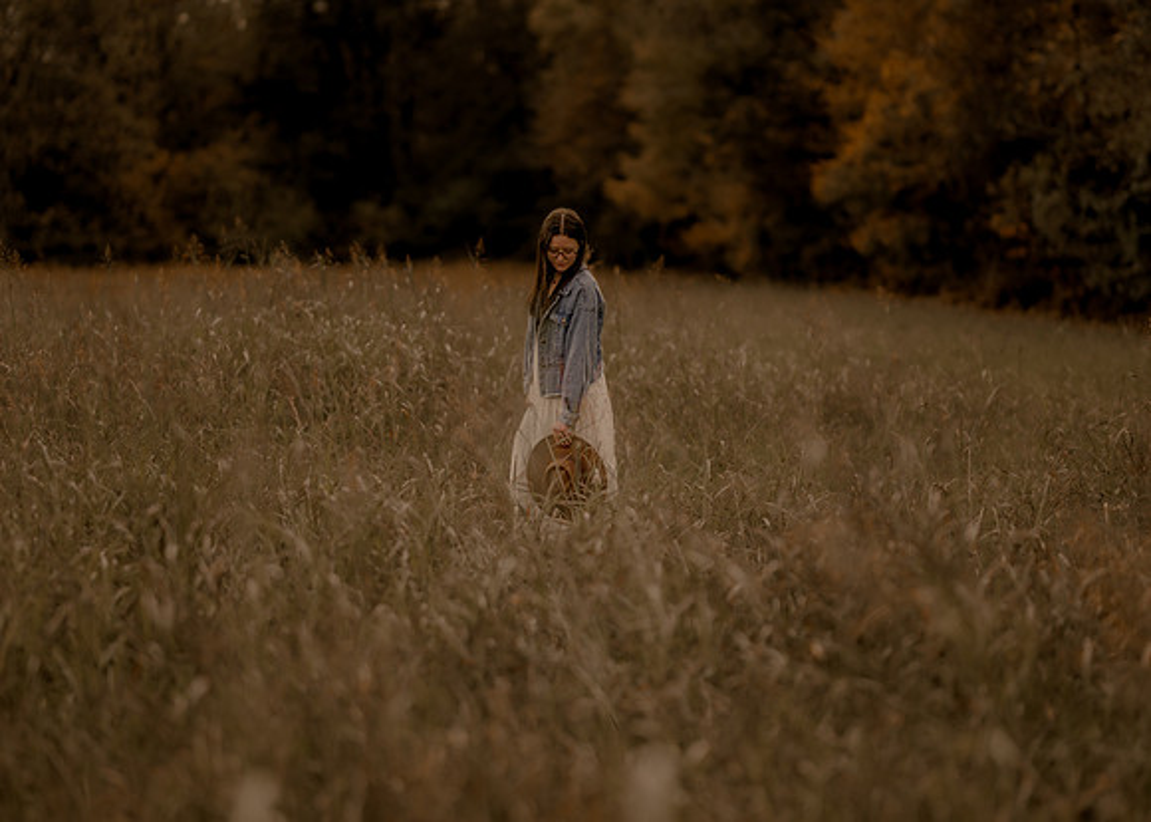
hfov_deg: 20.7
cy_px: 411
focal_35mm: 96
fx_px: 3149
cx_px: 584
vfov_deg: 14.9
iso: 200
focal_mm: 85
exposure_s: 1/3200
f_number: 1.4
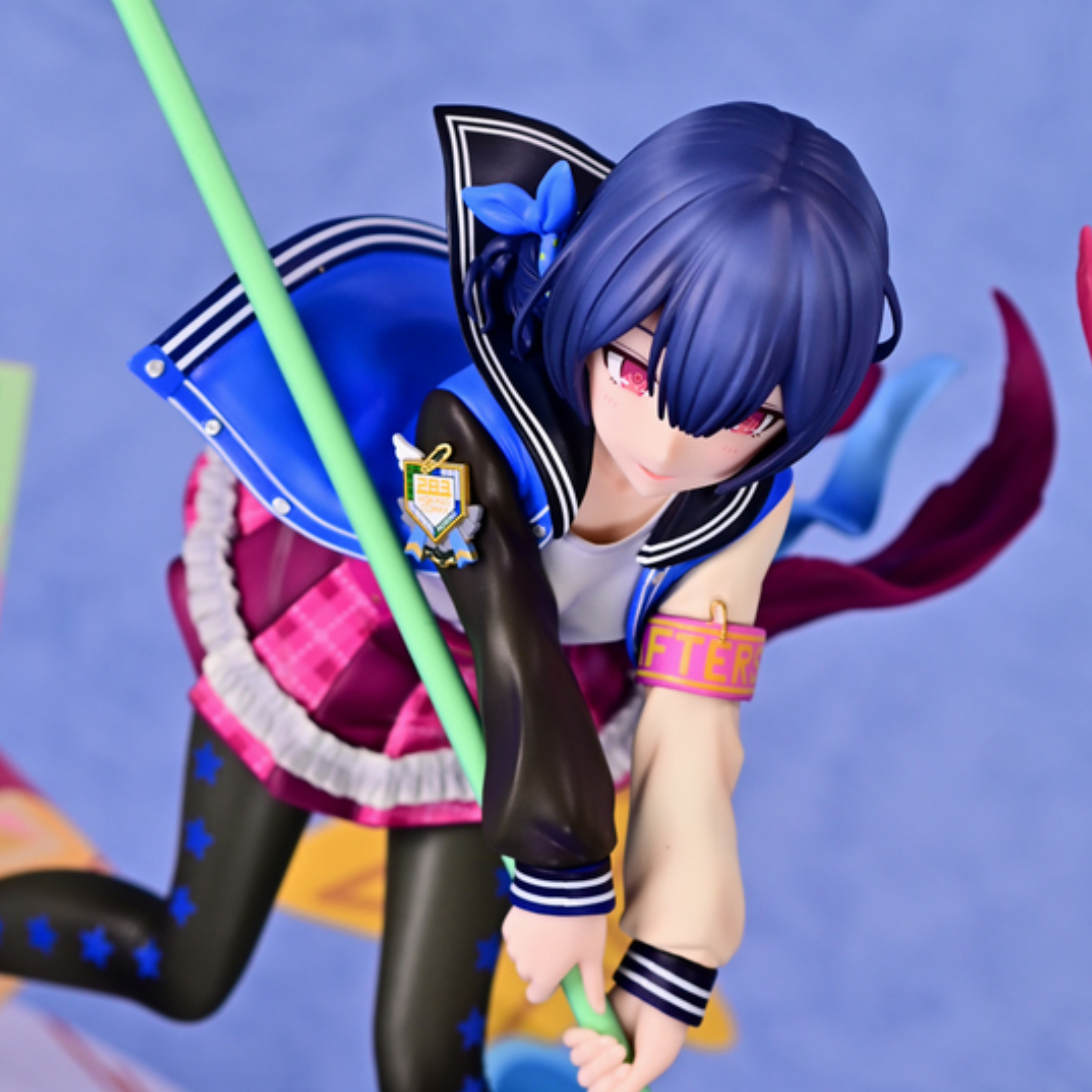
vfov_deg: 10.1
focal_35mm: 171
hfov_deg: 10.2
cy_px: 1088
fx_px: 6103
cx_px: 403
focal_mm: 60
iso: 100
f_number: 6.3
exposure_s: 1.3
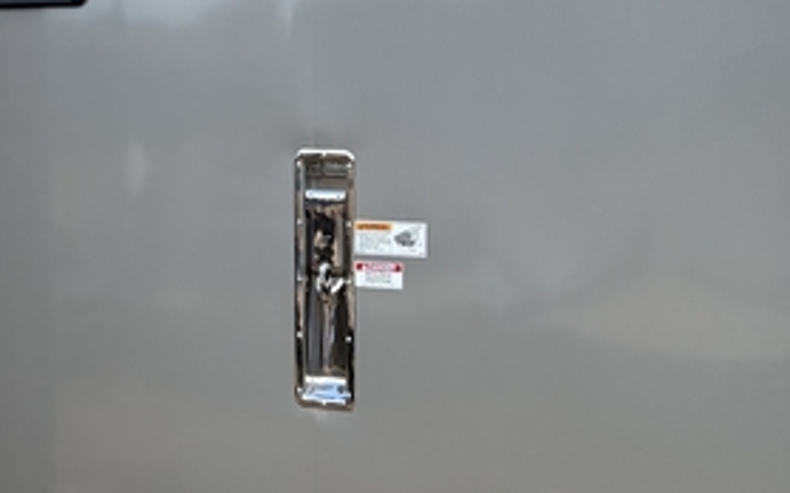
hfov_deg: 26.0
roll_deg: -0.9
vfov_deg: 16.4
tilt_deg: -5.4
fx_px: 1700
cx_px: 541
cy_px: 360
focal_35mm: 79
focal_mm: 5.96
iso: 64
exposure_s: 1/1484
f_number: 1.6
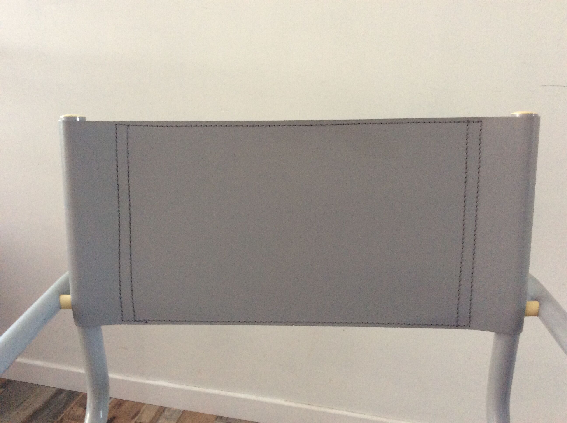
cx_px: 284
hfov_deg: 56.9
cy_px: 212
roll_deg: +1.0
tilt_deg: -19.1
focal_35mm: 32
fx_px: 523
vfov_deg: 44.1
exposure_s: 1/25
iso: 125
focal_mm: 3.3
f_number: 2.4
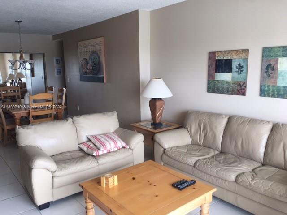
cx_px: 144
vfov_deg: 48.2
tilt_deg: -8.9
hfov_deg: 61.7
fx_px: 240
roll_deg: +0.6
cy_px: 108
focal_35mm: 29
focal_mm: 4.15
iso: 32
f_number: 2.2
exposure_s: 1/60
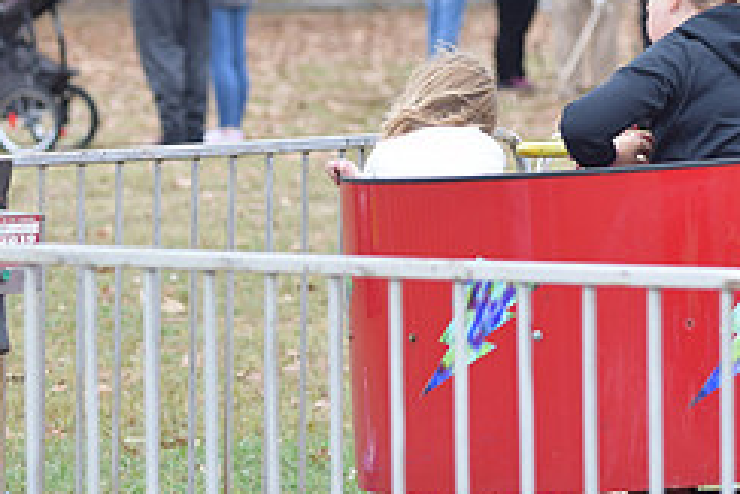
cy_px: 32
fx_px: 7696
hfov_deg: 5.5
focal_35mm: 374
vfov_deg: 3.7
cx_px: 315
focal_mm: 105
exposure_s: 1/640
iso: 200
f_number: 2.8
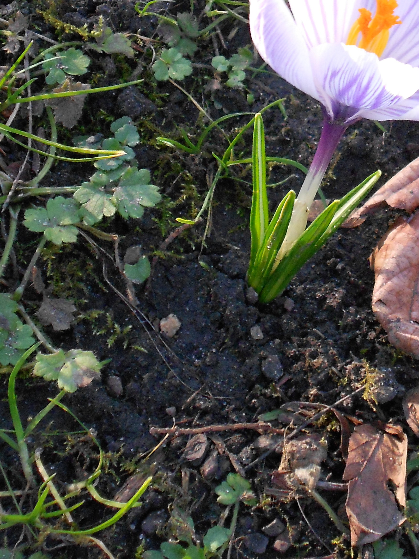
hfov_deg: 16.1
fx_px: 1468
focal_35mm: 91
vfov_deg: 21.1
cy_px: 67
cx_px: 369
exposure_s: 1/125
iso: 400
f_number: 4.5
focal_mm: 9
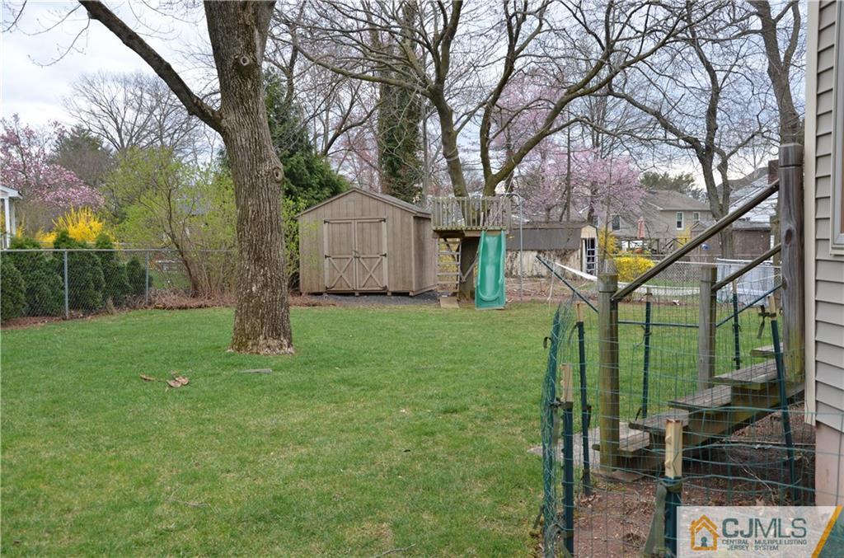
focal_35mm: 36
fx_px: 842
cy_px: 279
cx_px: 422
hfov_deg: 53.3
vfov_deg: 36.7
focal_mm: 24
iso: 200
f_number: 6.3
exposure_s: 1/160
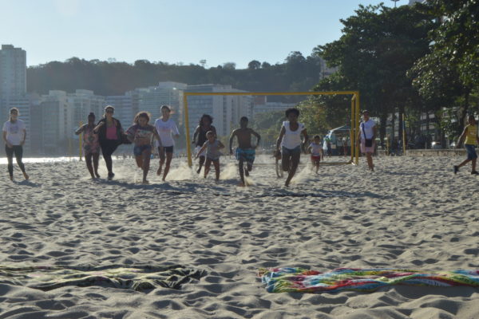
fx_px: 878
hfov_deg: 30.5
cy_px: 160
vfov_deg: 20.6
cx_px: 240
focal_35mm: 66
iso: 100
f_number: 22
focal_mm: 44
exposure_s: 1/60
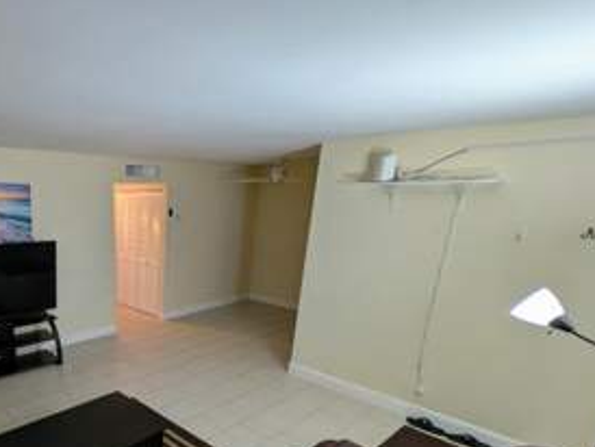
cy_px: 312
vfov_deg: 61.3
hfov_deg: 71.8
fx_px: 361
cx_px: 128
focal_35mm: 21
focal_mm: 2.23
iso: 46
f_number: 1.95
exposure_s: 1/24
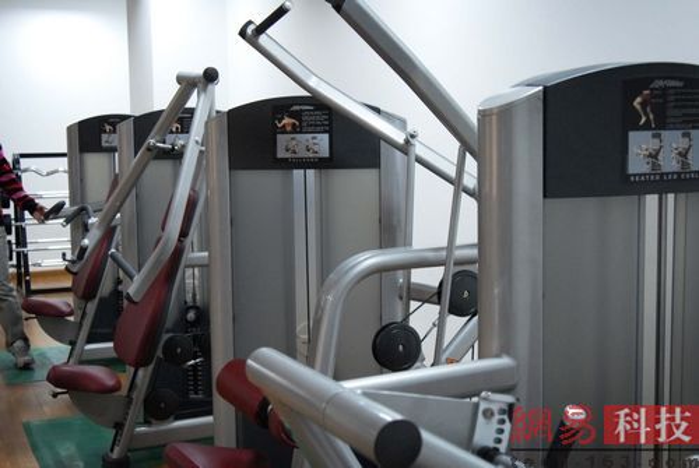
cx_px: 350
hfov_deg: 37.8
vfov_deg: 25.8
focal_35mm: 52
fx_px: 1021
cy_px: 234
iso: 800
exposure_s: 1/50
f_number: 3.5
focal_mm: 35
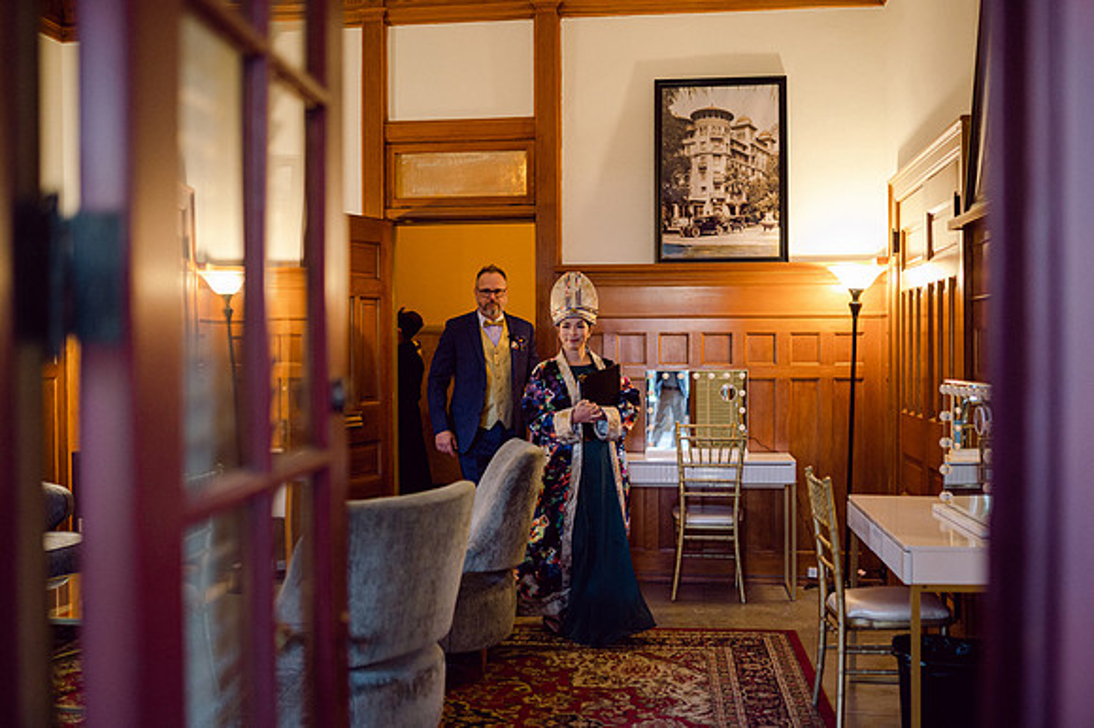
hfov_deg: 54.5
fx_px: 1063
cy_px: 364
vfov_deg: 37.8
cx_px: 547
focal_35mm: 35
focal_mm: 35
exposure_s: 1/125
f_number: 1.4
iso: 1100
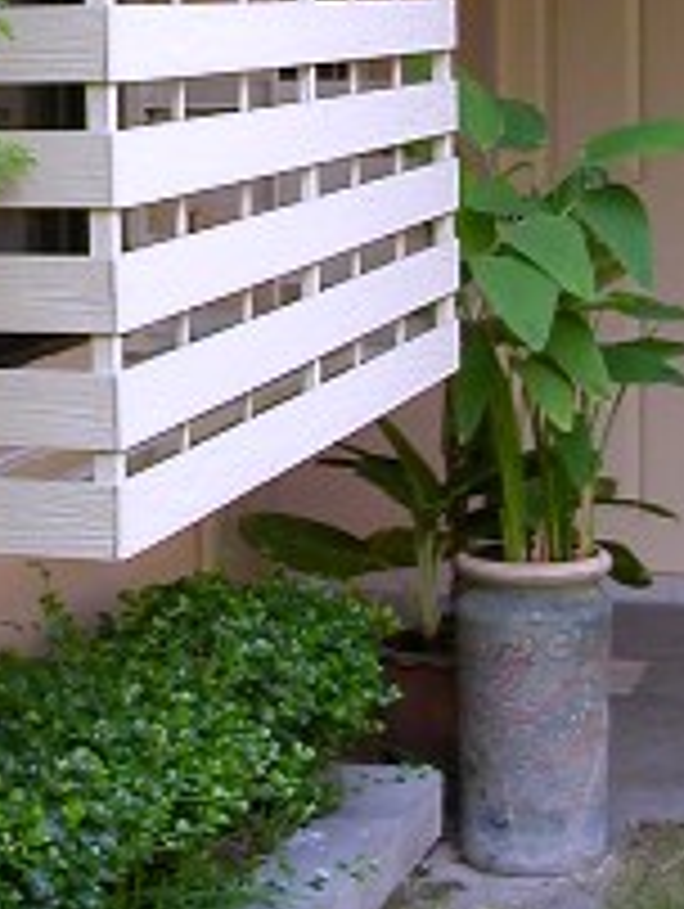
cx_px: -207
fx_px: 3076
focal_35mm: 117
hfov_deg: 12.3
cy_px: 135
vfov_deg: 16.6
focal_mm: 5.6
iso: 100
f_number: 2.7
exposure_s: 1/303
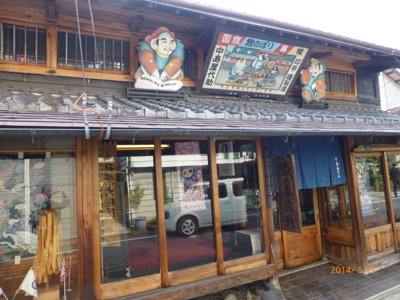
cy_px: 150
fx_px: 277
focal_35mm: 24
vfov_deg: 56.8
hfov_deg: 71.6
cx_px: 200
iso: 100
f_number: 3.3
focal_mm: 4.3
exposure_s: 1/80
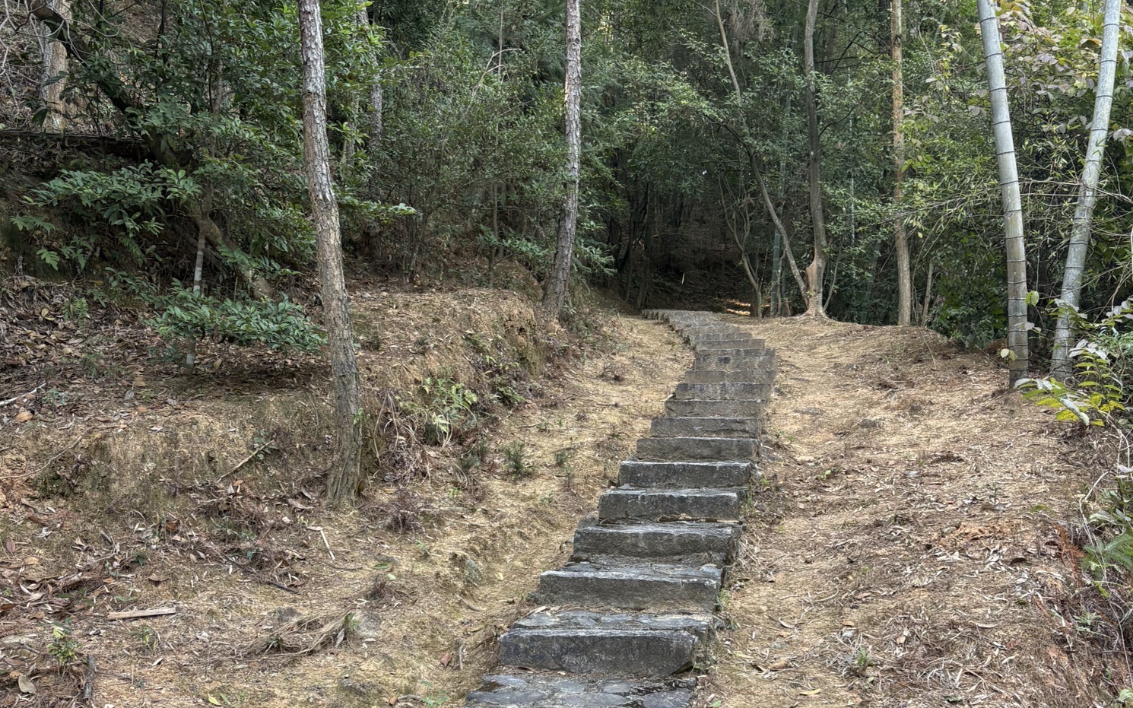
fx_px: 1142
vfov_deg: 34.2
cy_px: 451
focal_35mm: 37
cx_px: 563
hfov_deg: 52.8
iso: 125
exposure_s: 1/120
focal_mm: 5.96
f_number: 1.6
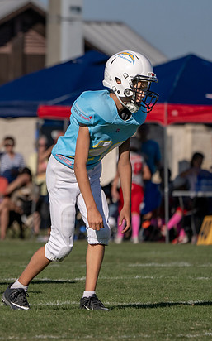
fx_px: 4842
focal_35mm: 523
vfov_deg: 4.0
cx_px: -114
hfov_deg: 2.5
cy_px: 192
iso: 250
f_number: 5.6
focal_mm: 259
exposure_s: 1/3200
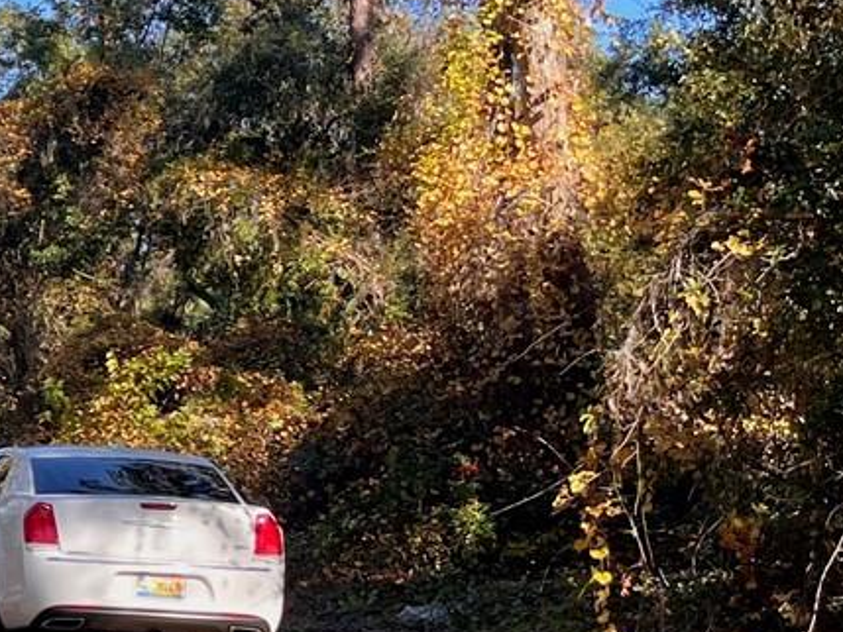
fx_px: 2363
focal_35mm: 97
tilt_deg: +2.5
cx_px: -495
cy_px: 487
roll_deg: +0.6
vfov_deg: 15.2
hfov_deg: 17.7
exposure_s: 1/621
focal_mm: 5.1
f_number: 1.6
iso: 50
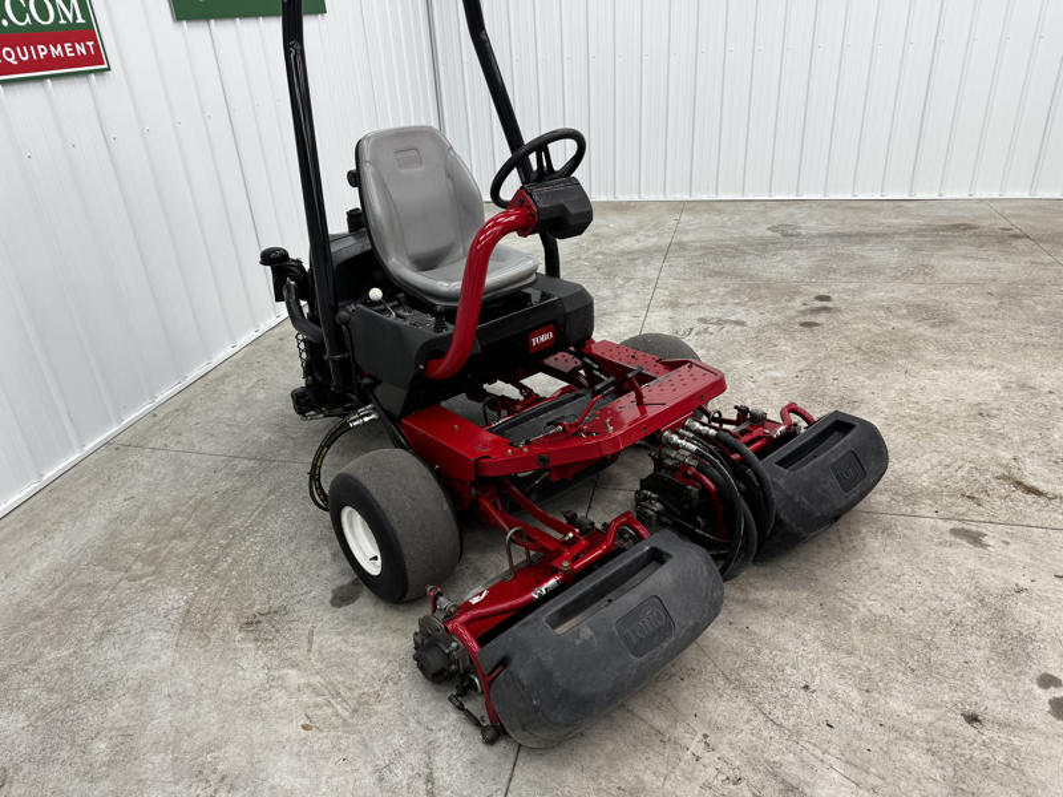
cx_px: 532
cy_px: 398
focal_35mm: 24
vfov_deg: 56.8
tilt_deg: -28.2
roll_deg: +2.7
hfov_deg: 71.6
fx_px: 737
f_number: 1.78
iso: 80
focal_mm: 6.76
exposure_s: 1/120
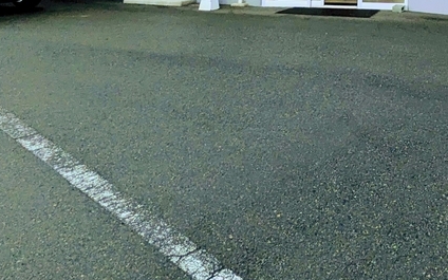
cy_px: -111
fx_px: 513
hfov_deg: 40.6
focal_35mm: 42
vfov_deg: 25.1
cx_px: 460
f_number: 2.2
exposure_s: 1/925
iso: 52
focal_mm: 1.83
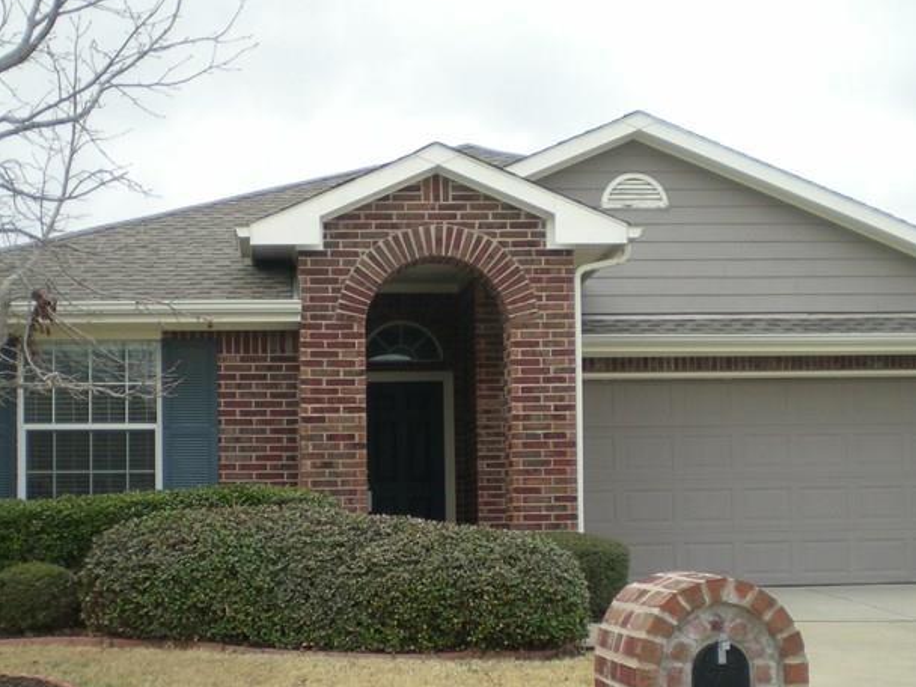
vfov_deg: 22.8
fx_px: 1694
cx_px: 383
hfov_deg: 30.2
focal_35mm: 64
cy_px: 482
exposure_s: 1/317
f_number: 3.1
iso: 77
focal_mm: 6.3
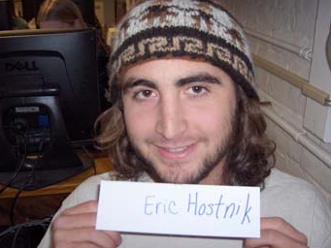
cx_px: 166
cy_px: 125
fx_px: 383
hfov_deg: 46.8
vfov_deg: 36.0
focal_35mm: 40
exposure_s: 1/60
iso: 100
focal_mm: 8
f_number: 2.8
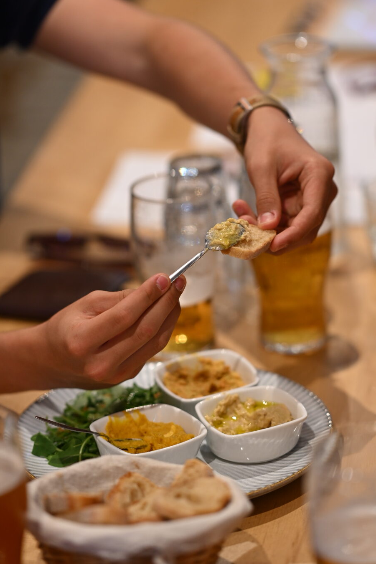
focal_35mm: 126
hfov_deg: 10.9
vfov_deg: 16.3
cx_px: 211
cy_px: 297
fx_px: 1974
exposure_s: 1/160
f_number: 2
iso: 560
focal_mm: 105
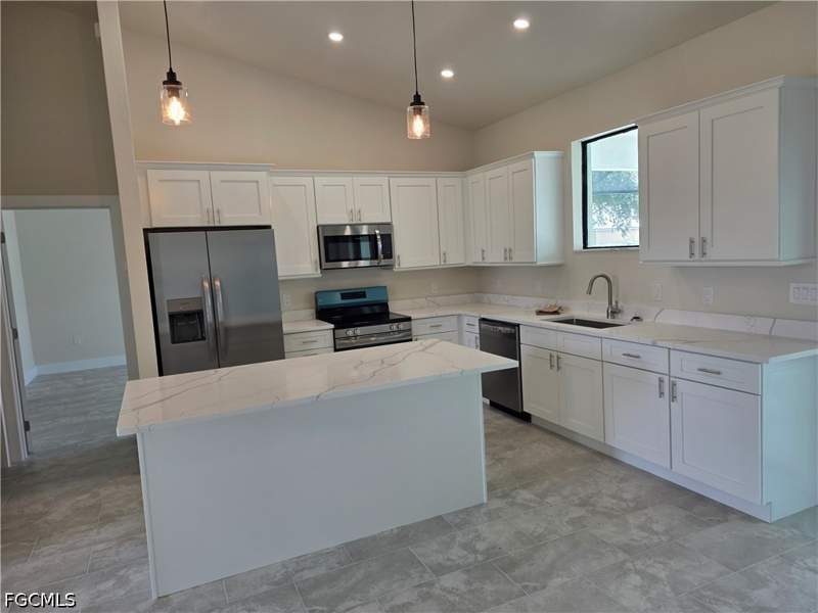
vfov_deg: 58.9
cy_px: 306
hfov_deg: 73.9
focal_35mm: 23
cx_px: 409
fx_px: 544
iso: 64
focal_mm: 6.25
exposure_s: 1/120
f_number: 1.7
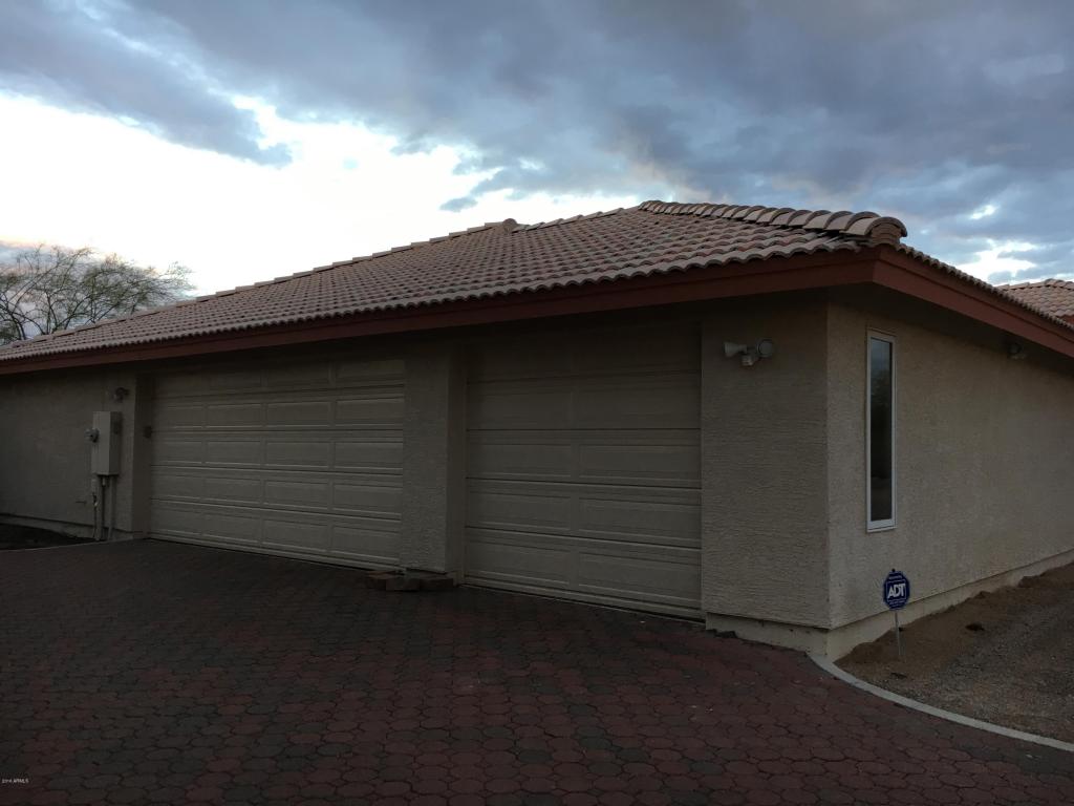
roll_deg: -0.7
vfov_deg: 48.2
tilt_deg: +2.2
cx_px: 537
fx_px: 900
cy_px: 403
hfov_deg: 61.7
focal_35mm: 29
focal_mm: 4.15
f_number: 2.2
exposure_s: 1/40
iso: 25
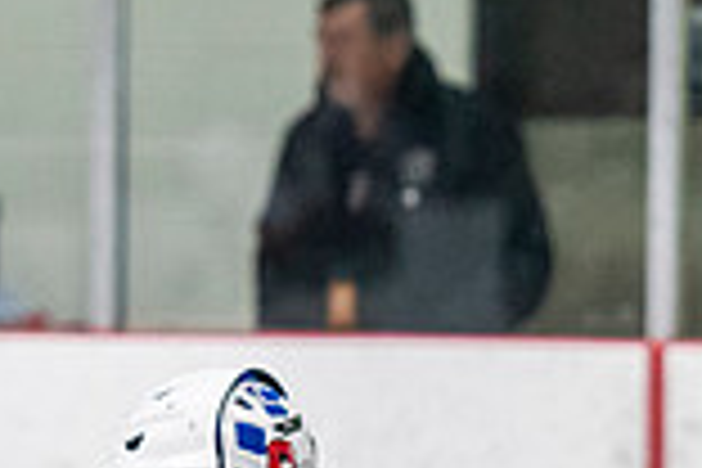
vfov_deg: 2.1
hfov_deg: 3.1
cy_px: 685
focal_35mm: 655
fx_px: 12772
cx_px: 350
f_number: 3.2
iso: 3200
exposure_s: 1/640
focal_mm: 120
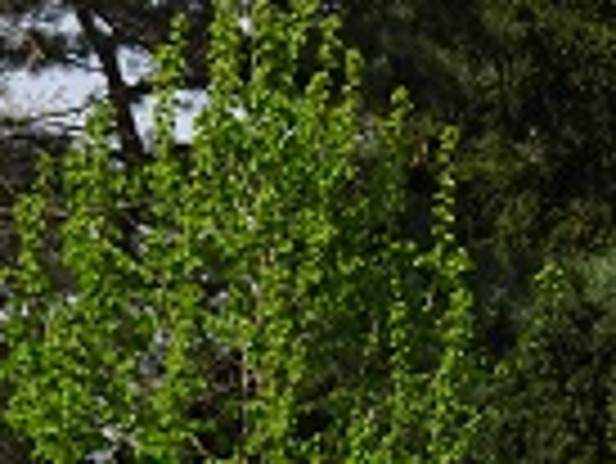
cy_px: 126
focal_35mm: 426
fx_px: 7587
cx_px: 895
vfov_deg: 3.5
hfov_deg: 4.6
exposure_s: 1/320
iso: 80
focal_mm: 24.99
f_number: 5.6
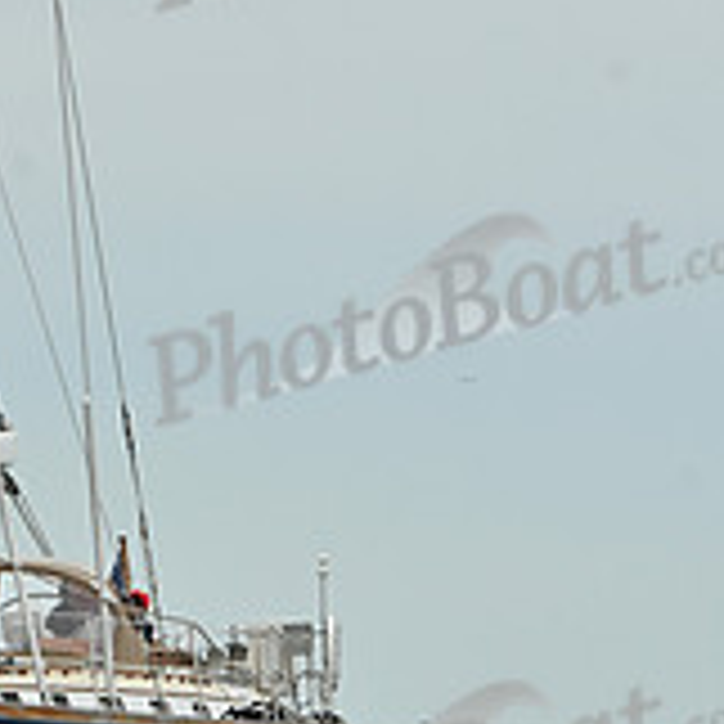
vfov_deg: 2.9
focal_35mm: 612
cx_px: -81
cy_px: 605
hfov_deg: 2.9
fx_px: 14482
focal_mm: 200
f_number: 10
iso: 320
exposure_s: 1/1250
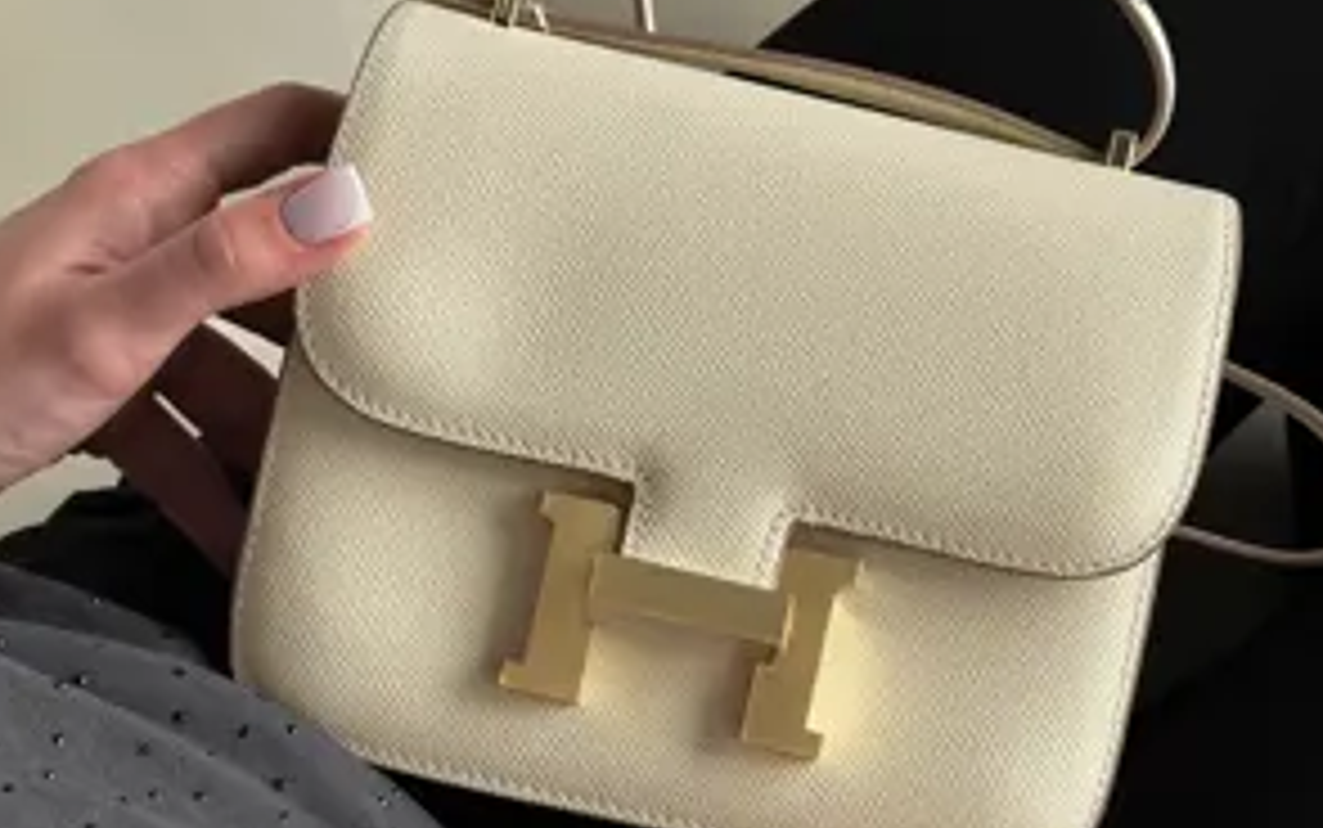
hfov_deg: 24.9
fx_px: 2994
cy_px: 360
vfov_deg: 15.7
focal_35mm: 83
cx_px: 711
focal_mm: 6.86
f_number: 1.8
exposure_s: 1/90
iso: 80
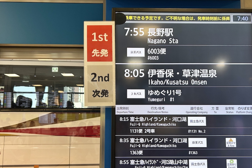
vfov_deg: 46.4
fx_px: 196
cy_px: 84
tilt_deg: +5.3
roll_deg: +0.7
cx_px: 128
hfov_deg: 65.5
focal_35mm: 28
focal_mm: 5.7
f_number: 1.5
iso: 125
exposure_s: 1/100
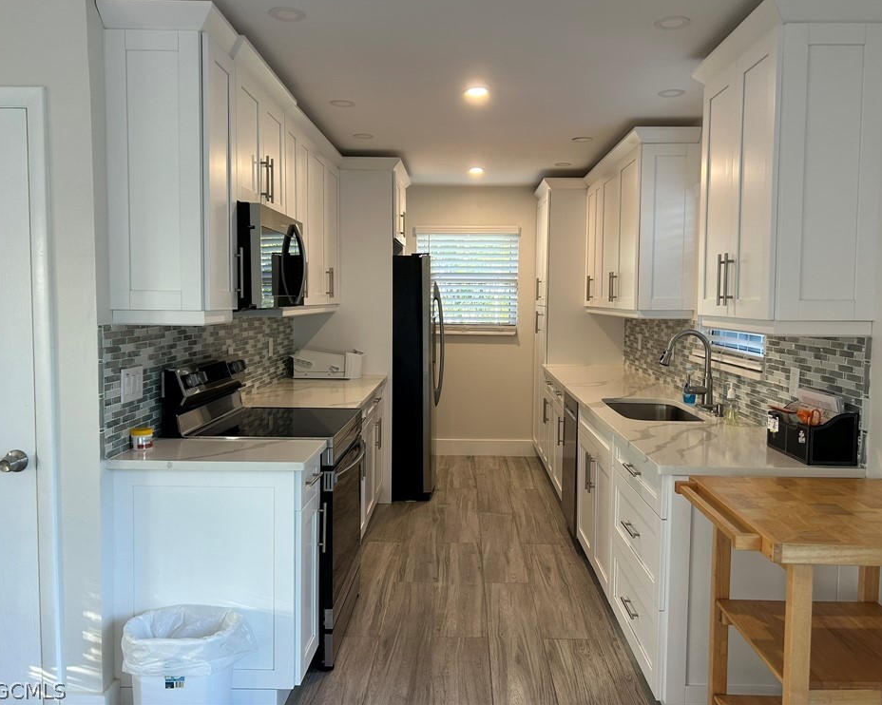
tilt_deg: -3.7
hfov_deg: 62.2
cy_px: 341
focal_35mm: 28
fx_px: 731
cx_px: 462
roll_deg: -0.3
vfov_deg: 51.5
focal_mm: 5.7
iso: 80
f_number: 1.5
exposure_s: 1/60
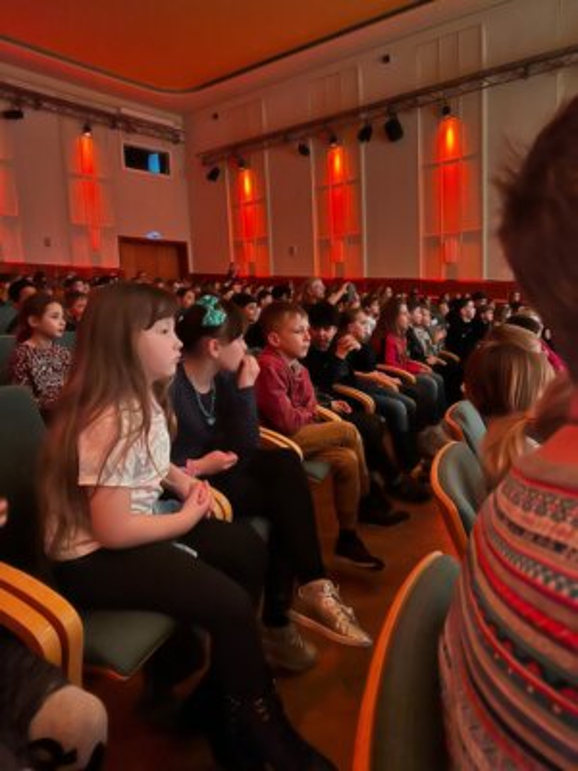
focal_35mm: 26
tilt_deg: -6.2
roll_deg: +2.6
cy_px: 386
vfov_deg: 67.3
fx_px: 579
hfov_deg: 53.1
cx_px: 289
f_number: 1.5
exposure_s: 1/25
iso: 1000
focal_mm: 5.7
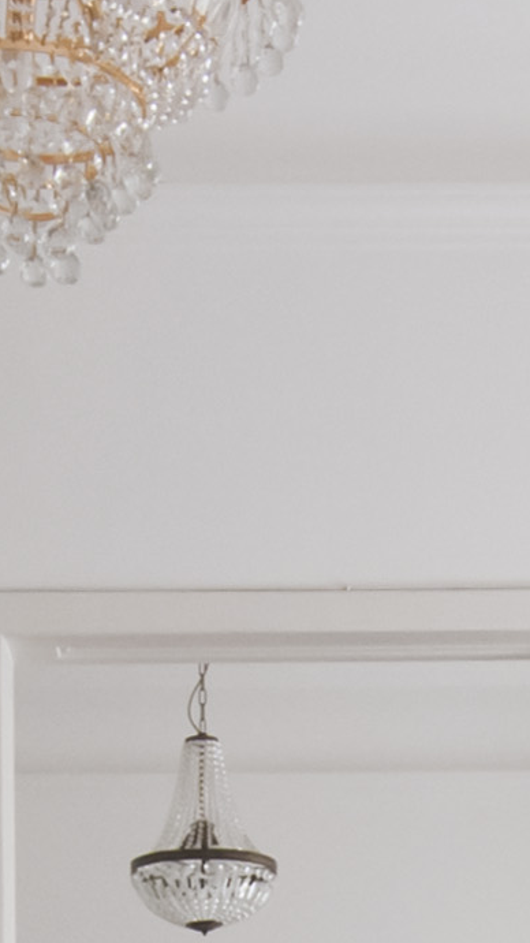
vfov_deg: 17.9
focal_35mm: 107
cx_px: 401
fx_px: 2680
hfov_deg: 11.3
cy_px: 1393
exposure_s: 1/80
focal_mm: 11
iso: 800
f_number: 5
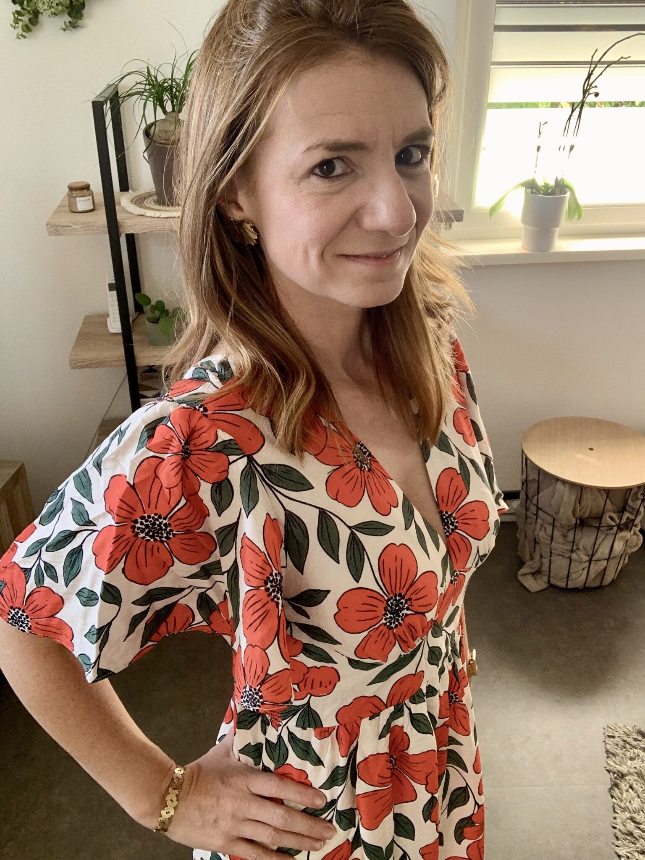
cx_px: 322
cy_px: 430
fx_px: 795
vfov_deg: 56.8
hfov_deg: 44.2
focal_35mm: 32
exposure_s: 1/60
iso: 125
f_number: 2.2
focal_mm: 2.87
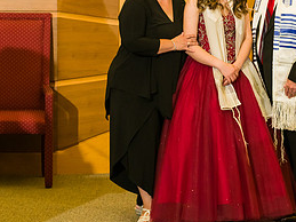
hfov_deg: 9.4
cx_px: 219
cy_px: 9
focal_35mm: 211
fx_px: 1803
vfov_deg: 7.0
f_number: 5.6
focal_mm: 98
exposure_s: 1/200
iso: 640
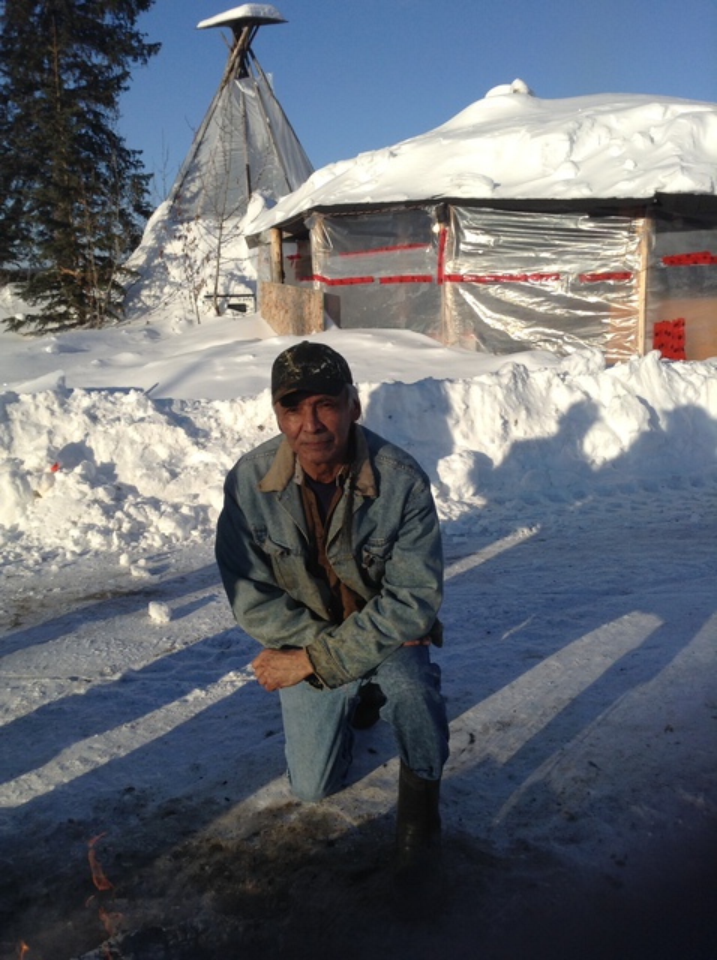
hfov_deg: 42.8
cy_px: 480
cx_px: 358
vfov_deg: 55.4
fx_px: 914
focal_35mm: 33
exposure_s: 1/1656
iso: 32
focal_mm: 3.3
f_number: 2.4
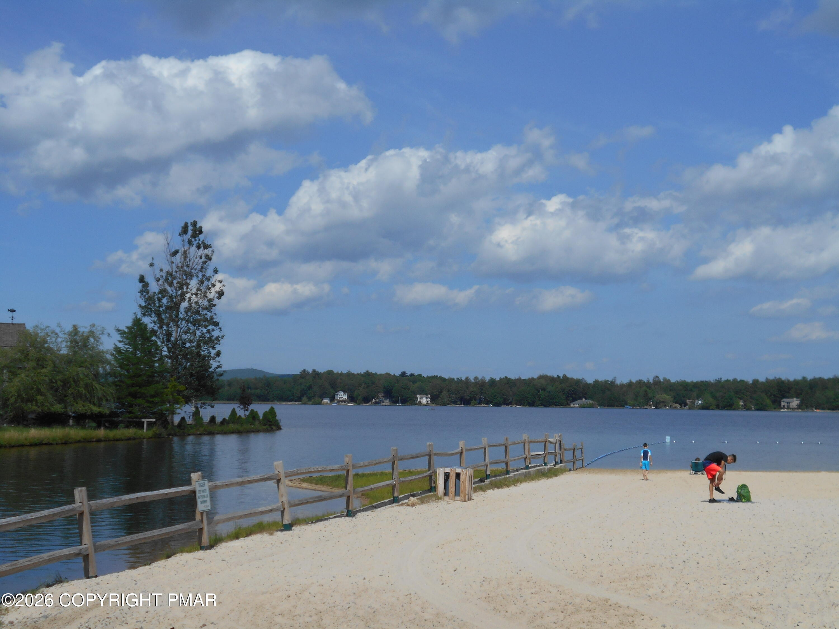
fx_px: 1212
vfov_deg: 29.1
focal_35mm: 50
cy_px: 314
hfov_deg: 38.2
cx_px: 420
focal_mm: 8.8
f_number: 4.5
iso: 80
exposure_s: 1/1250
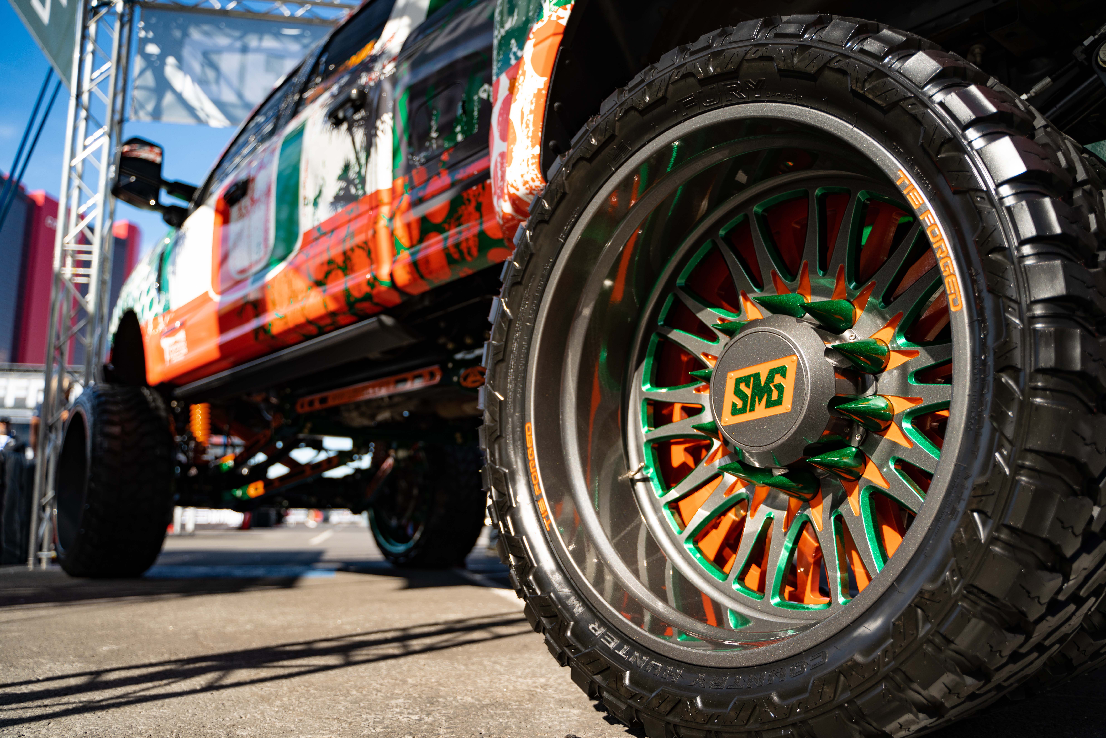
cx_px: 553
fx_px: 891
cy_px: 369
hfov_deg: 63.7
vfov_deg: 45.0
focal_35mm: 29
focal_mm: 29
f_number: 2.8
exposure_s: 1/1000
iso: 160
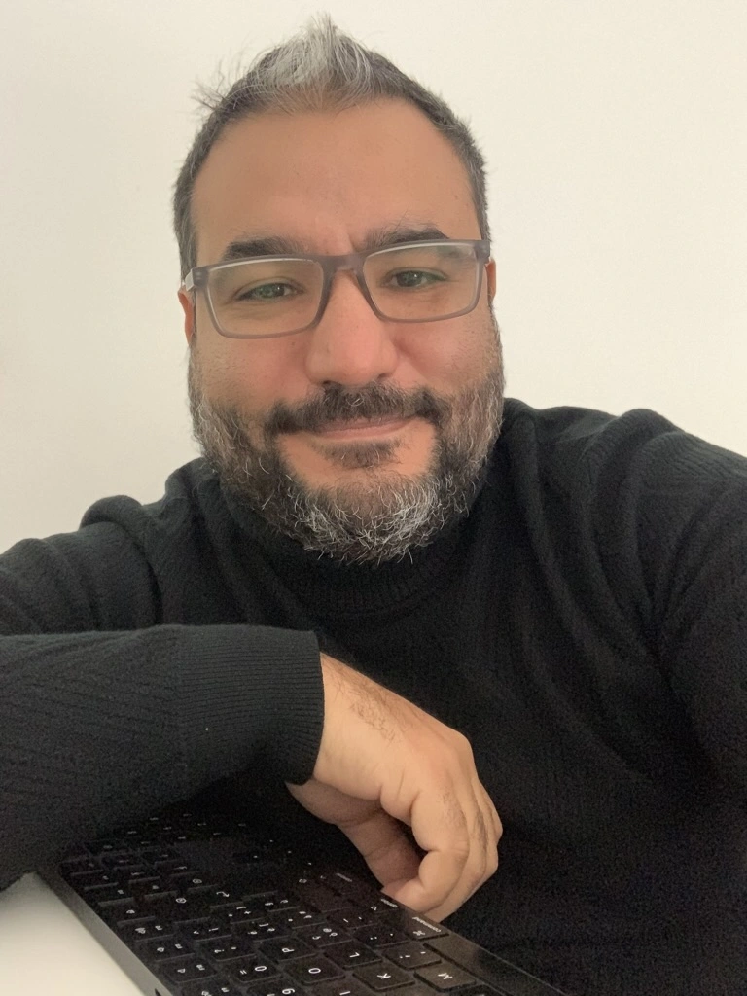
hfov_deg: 44.2
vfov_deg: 56.8
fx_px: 921
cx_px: 374
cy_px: 498
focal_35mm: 32
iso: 640
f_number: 2.2
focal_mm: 2.87
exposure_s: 1/20
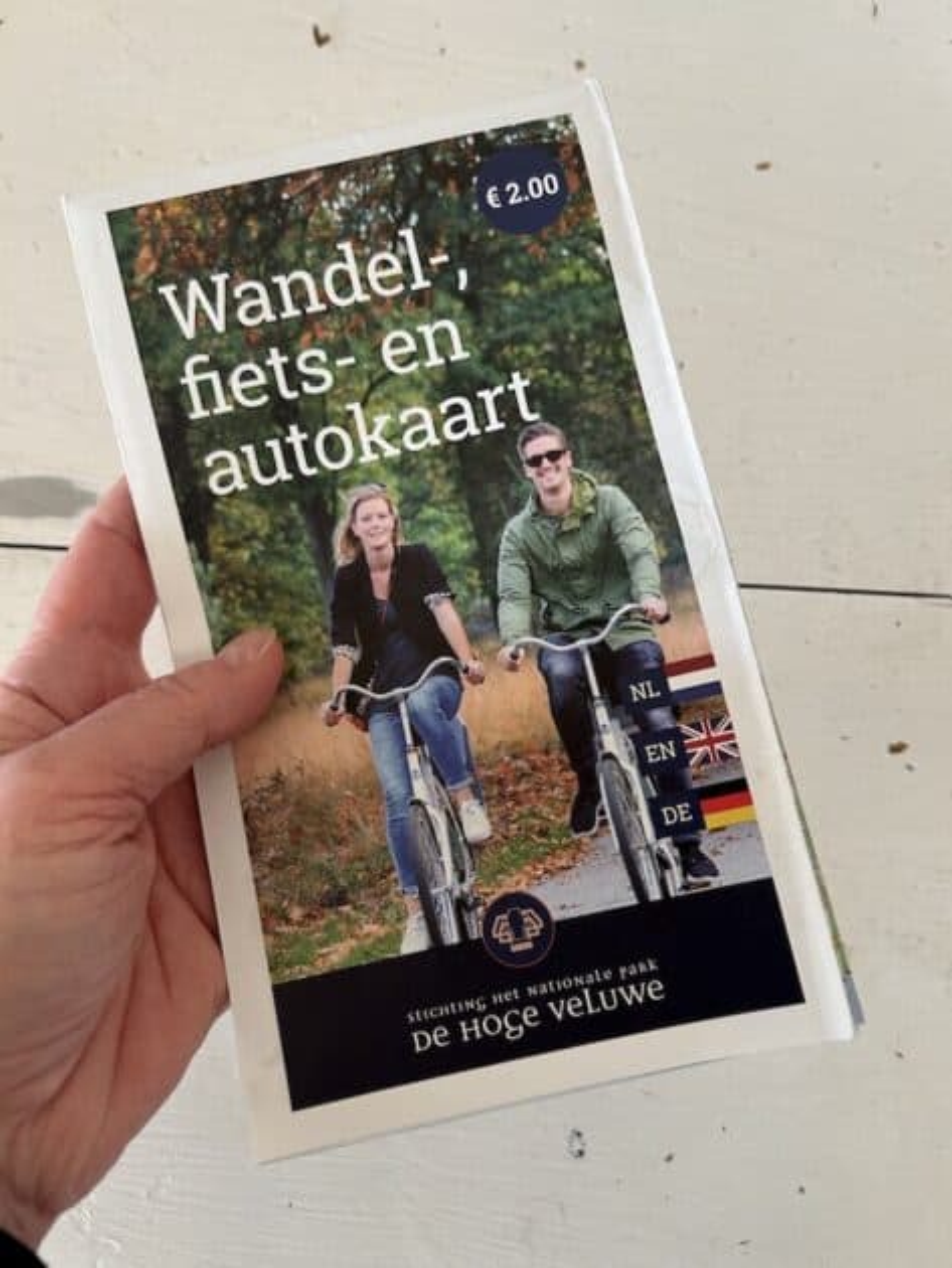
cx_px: 476
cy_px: 634
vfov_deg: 67.3
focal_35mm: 26
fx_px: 953
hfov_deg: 53.1
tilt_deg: -81.7
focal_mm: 5.7
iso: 160
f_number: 1.5
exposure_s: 1/60
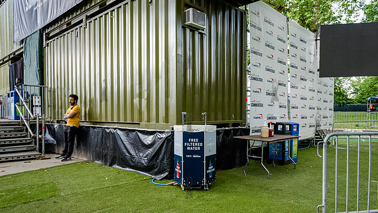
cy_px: 122
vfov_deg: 44.3
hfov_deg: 71.9
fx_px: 261
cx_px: 189
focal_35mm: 26
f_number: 4.5
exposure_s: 1/400
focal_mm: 24
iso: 2000
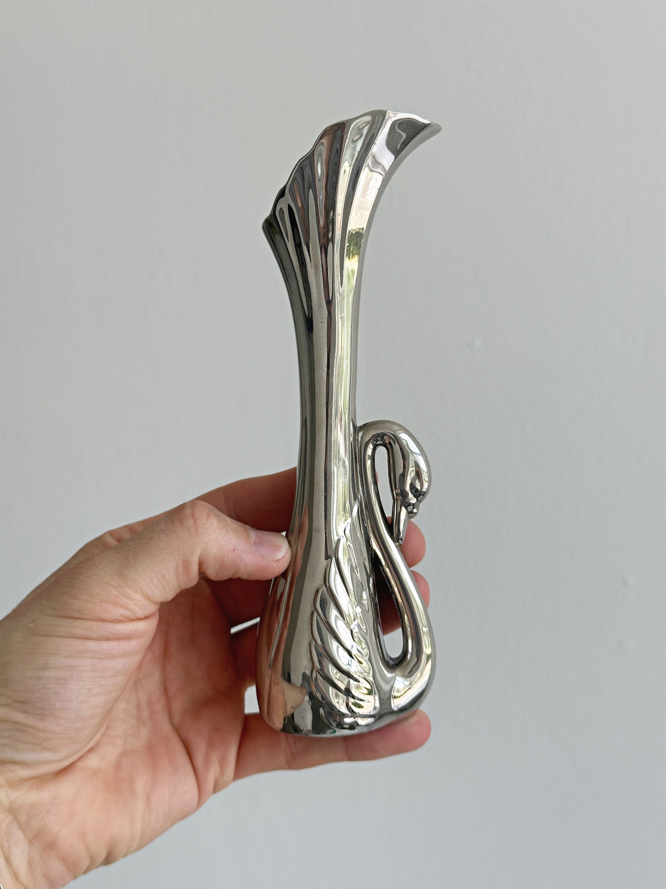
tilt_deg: -8.7
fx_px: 1233
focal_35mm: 48
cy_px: 444
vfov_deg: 39.7
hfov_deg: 30.2
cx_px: 333
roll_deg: +0.9
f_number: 1.78
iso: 64
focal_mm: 6.86
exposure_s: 1/448
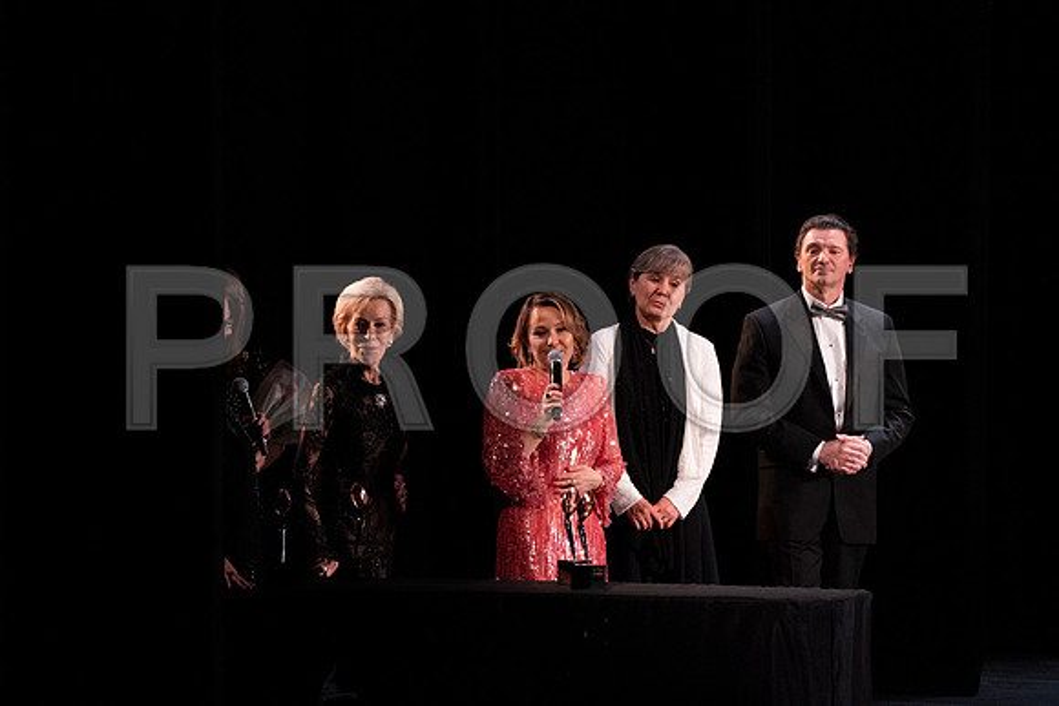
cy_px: 353
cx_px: 530
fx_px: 11769
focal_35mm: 400
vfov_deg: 3.4
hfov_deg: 5.2
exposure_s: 1/320
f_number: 8
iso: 12800
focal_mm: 400
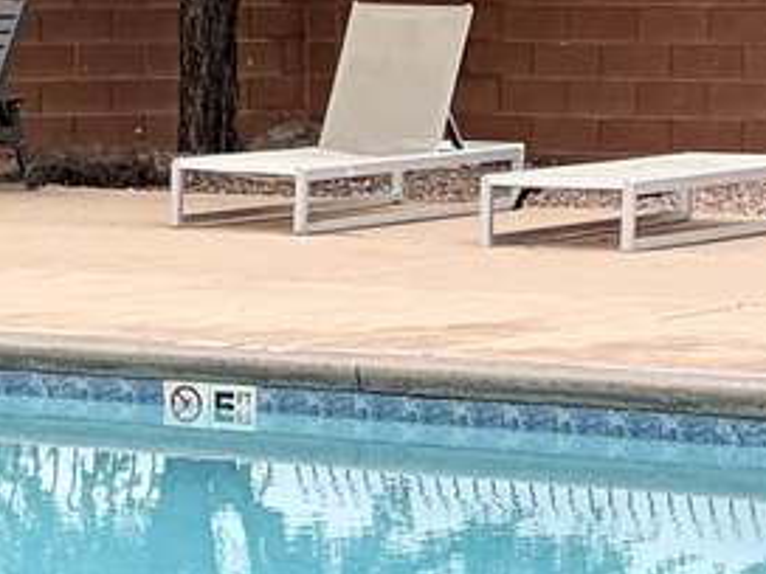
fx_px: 4337
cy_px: 357
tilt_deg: -5.6
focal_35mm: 196
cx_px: -273
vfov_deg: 7.6
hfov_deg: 9.9
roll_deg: +0.9
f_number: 1.6
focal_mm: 5.96
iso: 50
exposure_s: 1/1196
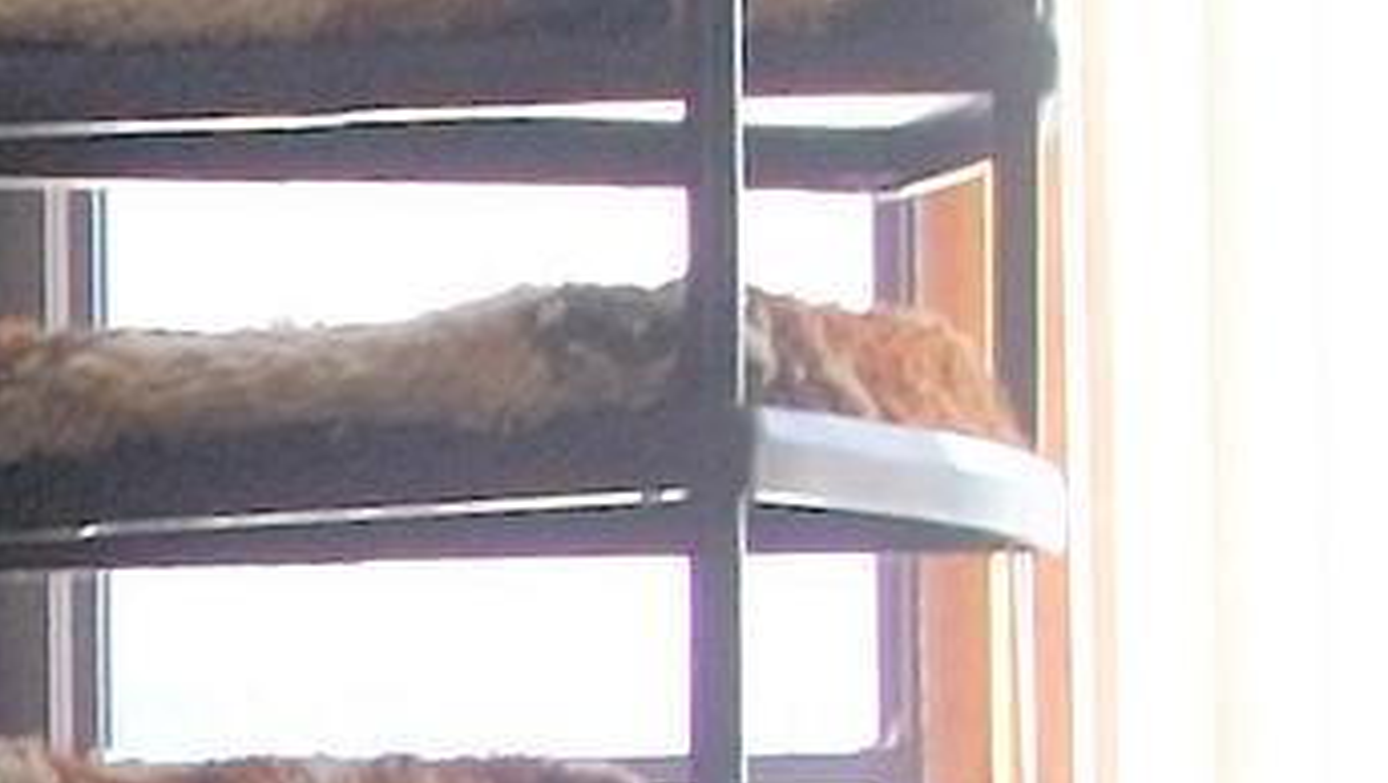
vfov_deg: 5.3
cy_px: 1413
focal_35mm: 227
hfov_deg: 9.3
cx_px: -529
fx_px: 8360
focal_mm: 6.3
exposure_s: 1/8
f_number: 3.1
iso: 160
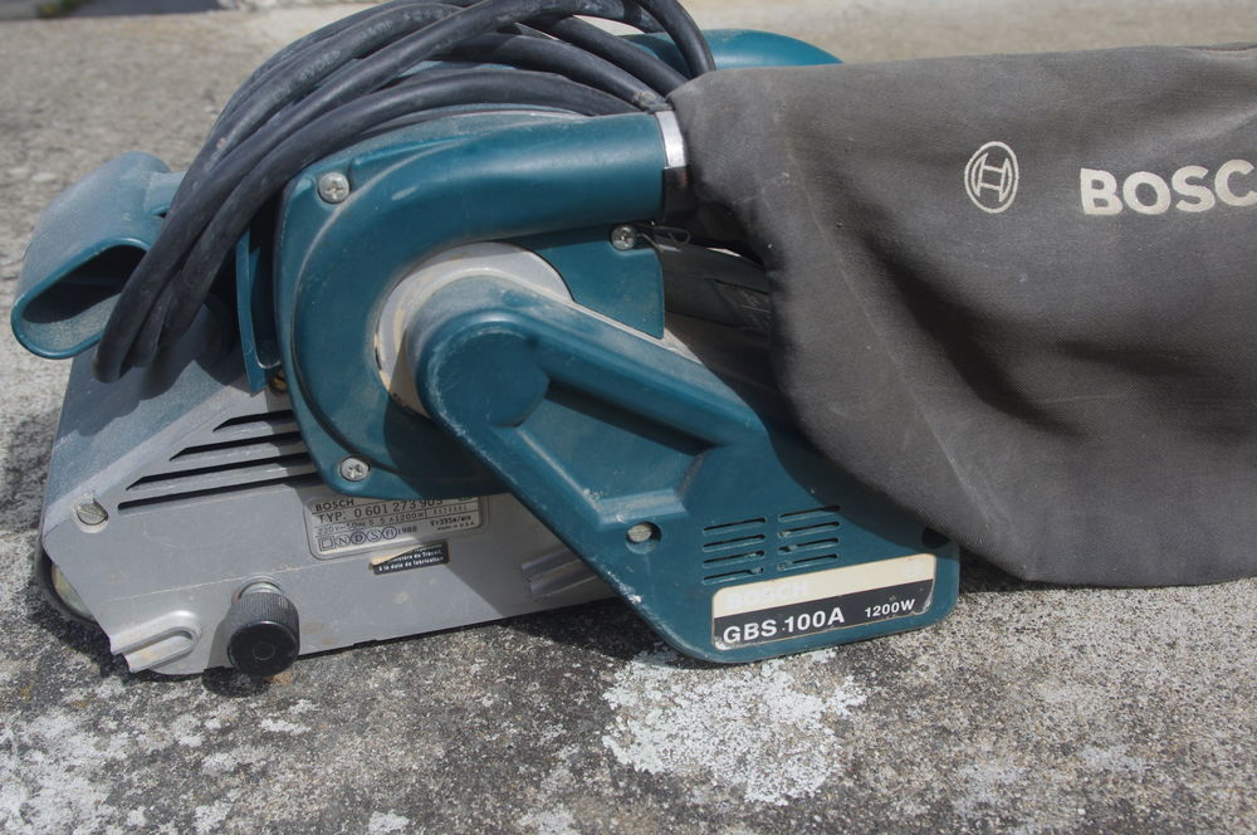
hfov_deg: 49.6
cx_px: 628
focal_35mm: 39
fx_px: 1360
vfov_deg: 34.1
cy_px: 418
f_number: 8
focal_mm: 26.25
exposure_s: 1/160
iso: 200
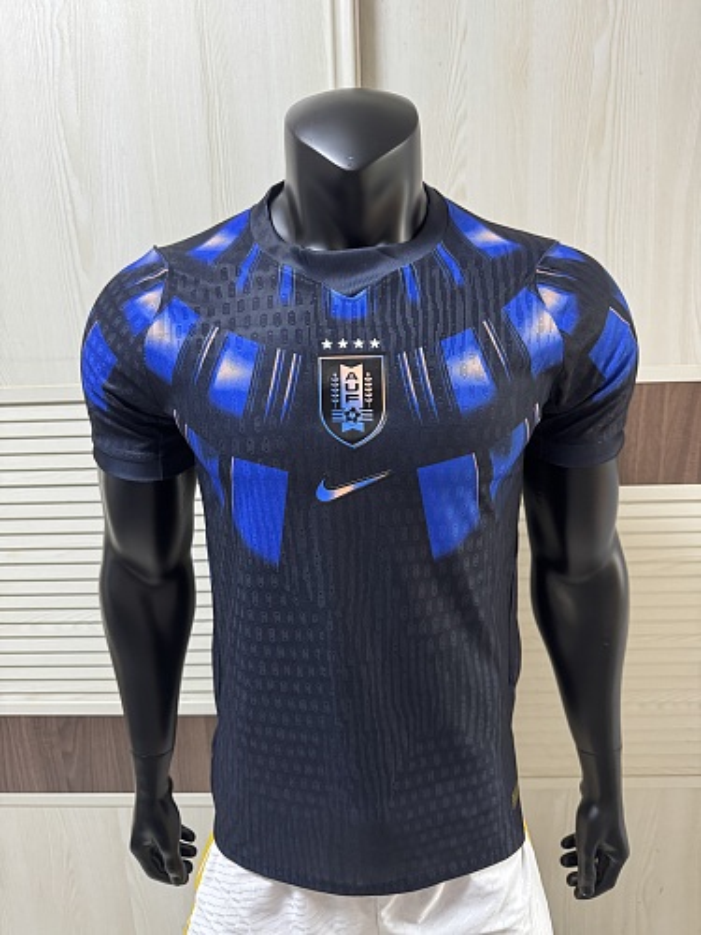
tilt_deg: -14.5
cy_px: 468
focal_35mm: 24
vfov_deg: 71.6
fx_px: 648
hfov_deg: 56.8
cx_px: 350
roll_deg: +1.9
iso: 500
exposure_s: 1/60
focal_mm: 6.76
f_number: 1.78
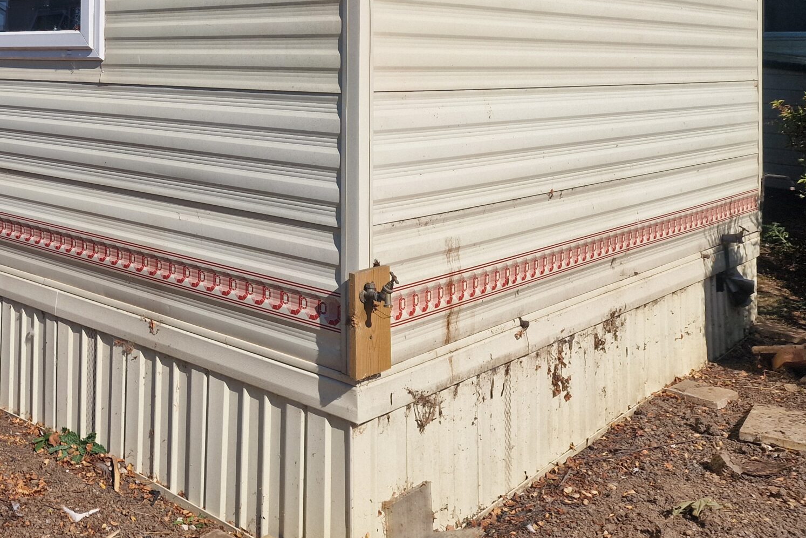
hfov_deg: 44.8
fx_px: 918
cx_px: 147
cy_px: 40
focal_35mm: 41
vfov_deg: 30.9
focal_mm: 6.4
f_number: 1.8
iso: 50
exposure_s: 1/2464
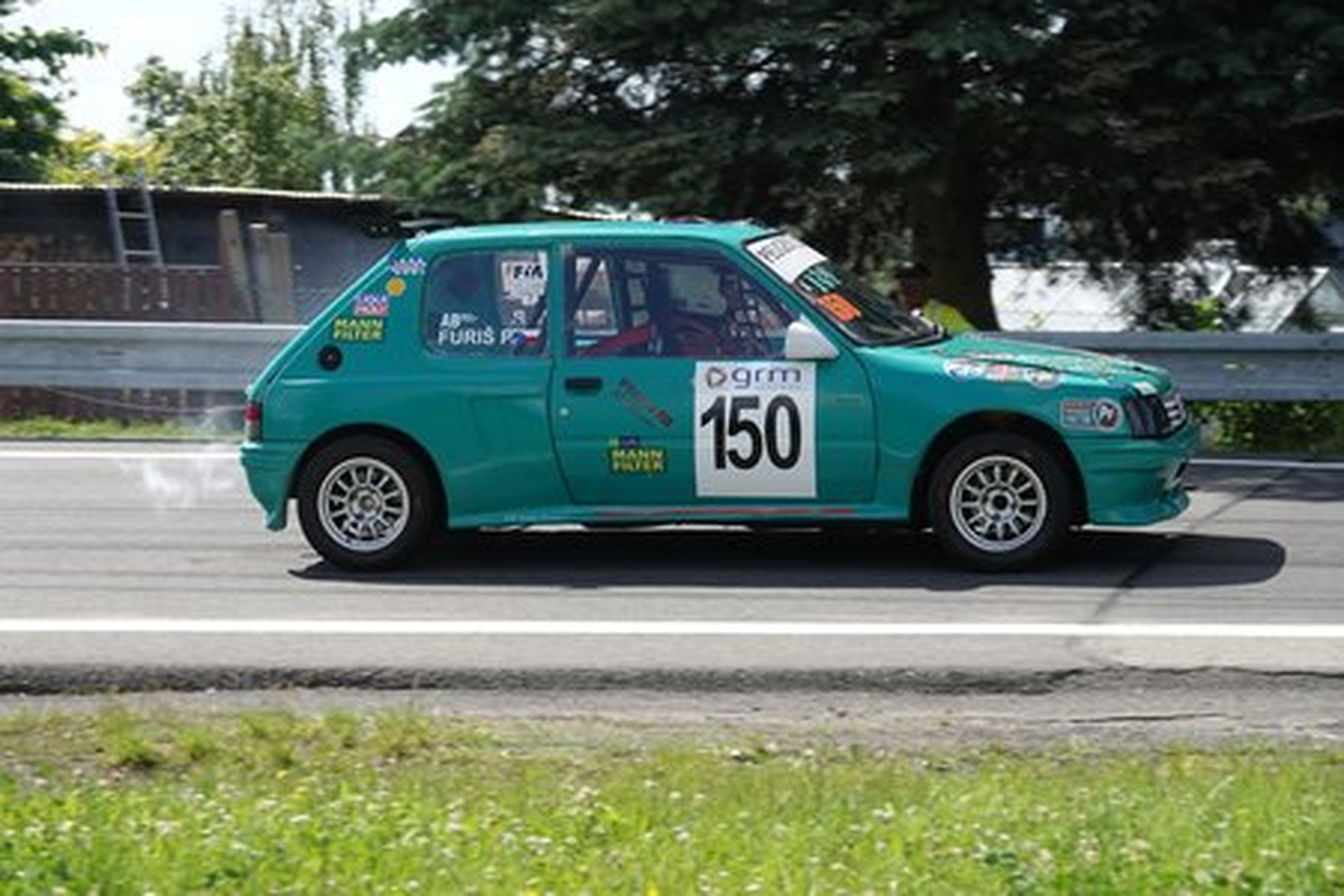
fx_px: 4592
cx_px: 672
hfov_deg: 16.7
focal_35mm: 123
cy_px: 448
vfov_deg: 11.1
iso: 125
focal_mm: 44.93
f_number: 4
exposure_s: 1/800
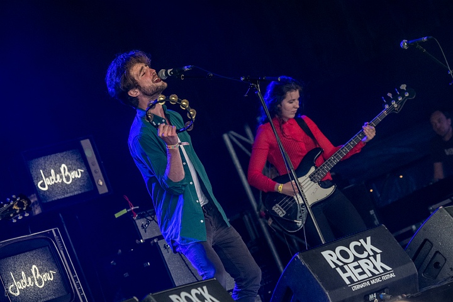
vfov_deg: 7.5
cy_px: 151
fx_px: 2303
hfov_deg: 11.2
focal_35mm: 183
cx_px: 226
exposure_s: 1/100
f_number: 5
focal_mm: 122
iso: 2000
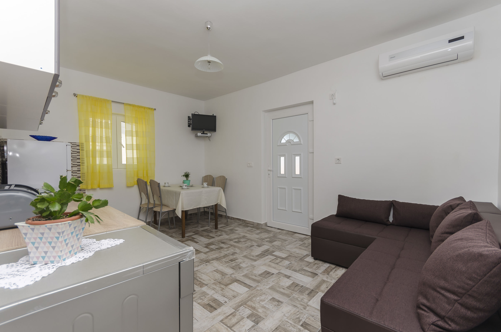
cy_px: 166
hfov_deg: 100.5
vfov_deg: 77.1
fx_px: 208
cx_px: 250
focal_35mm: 15
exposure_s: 1/100
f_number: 6.3
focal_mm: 10
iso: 100
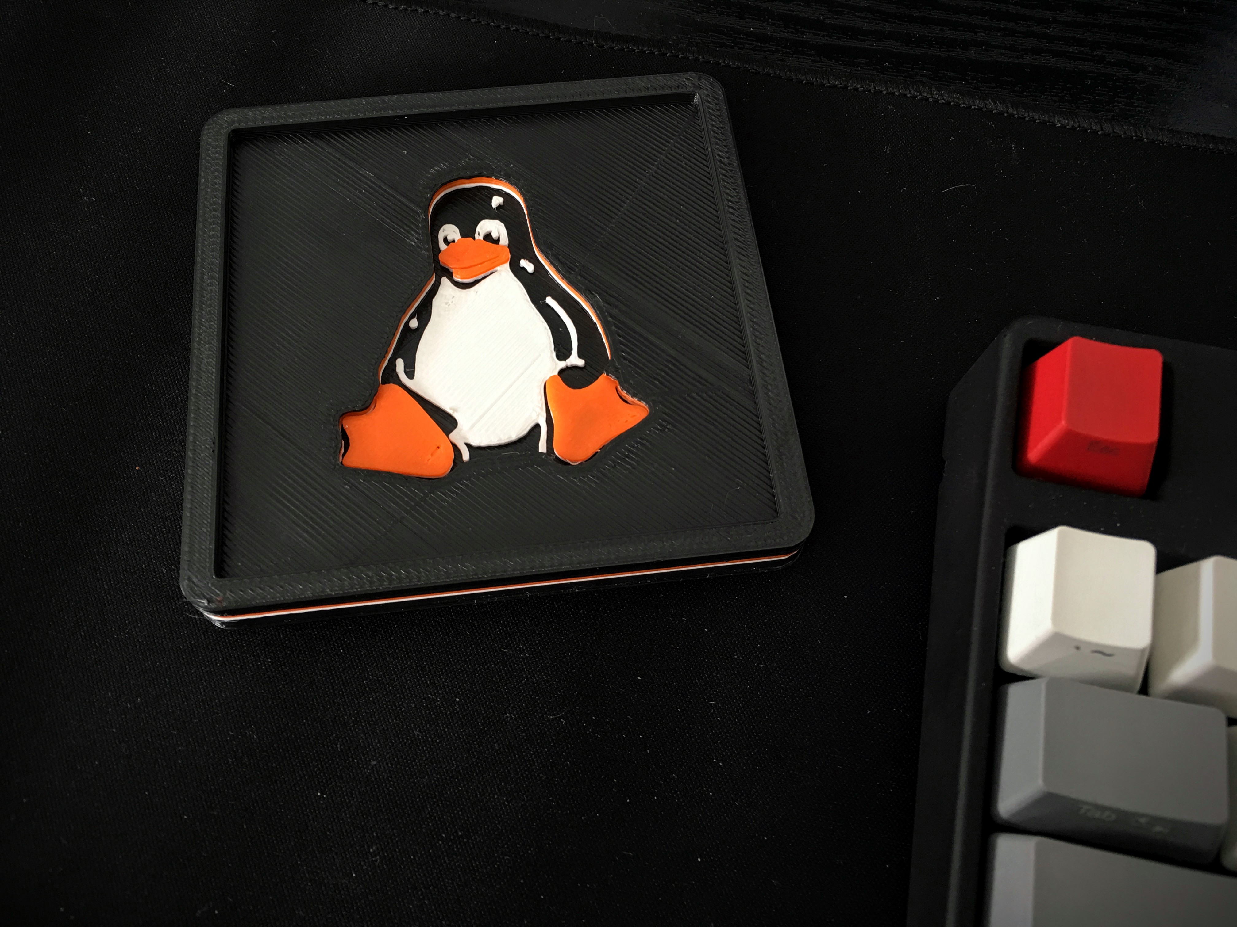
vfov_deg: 48.2
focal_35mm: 29
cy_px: 464
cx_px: 618
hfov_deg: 61.7
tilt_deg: -63.7
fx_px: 1036
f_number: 2.2
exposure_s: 1/15
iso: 40
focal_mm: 4.15
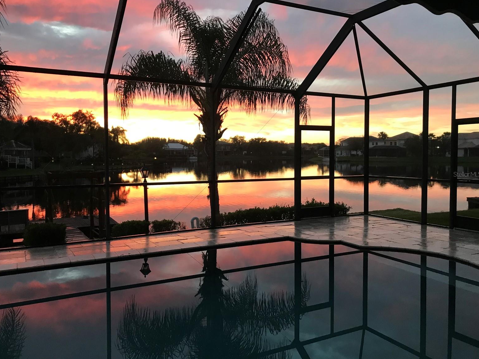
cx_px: 235
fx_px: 401
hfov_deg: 61.7
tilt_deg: -1.6
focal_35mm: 29
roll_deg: -0.8
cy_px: 174
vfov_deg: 48.2
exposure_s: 1/17
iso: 40
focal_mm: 3.99
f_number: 1.8
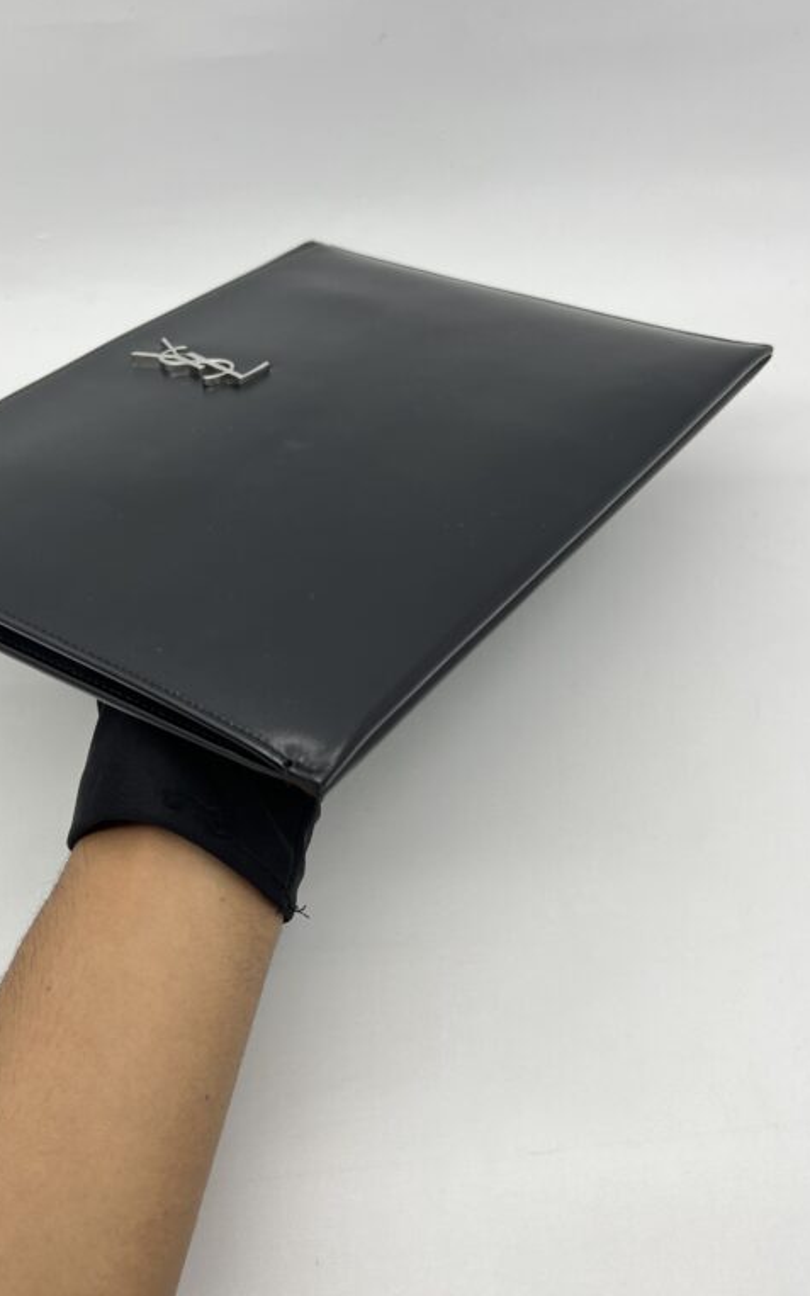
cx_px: 287
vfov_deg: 52.7
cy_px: 589
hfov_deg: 34.2
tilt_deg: -46.3
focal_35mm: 37
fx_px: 1307
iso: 32
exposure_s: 1/100
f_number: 1.5
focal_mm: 5.7
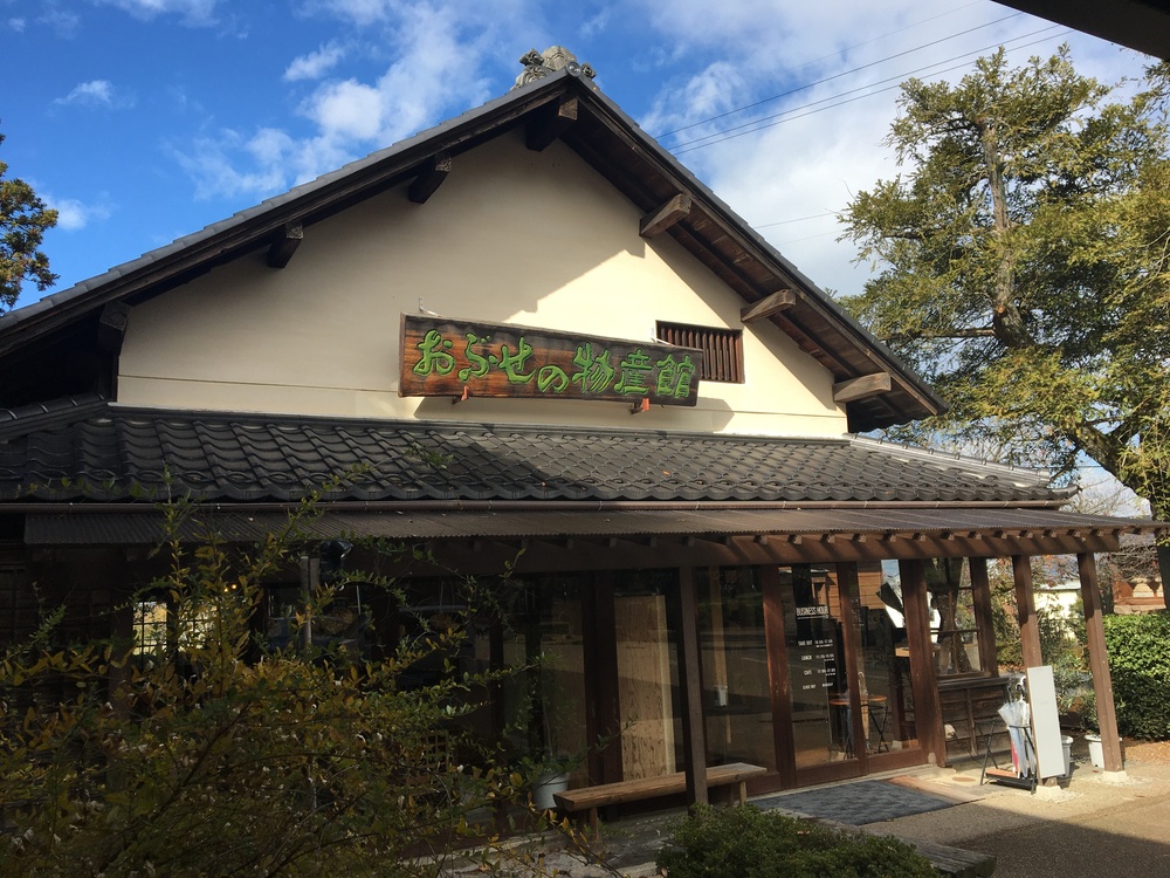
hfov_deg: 61.7
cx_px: 585
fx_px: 980
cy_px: 439
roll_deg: +2.8
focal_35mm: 29
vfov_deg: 48.2
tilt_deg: +9.1
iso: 25
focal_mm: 4.15
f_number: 2.2
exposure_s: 1/986
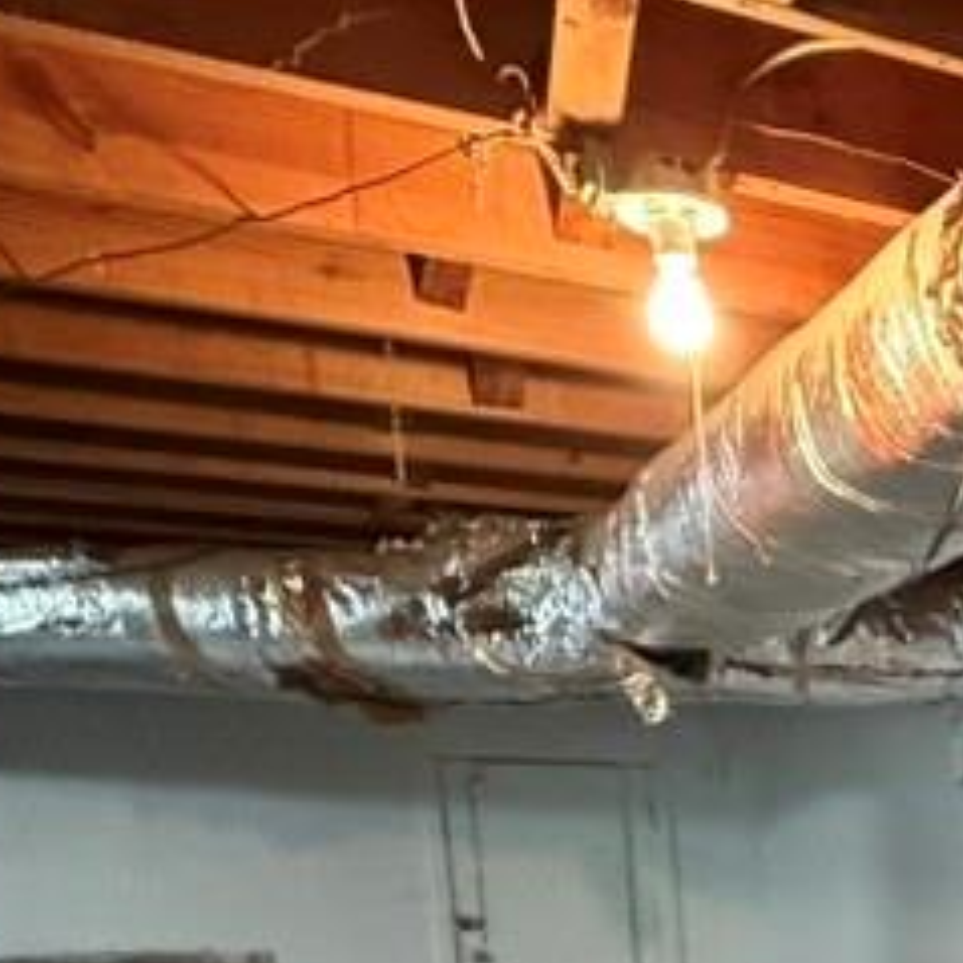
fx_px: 1668
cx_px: 1293
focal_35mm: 53
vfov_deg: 27.4
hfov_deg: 26.6
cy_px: 1221
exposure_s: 1/40
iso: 1000
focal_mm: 2.22
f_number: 2.2
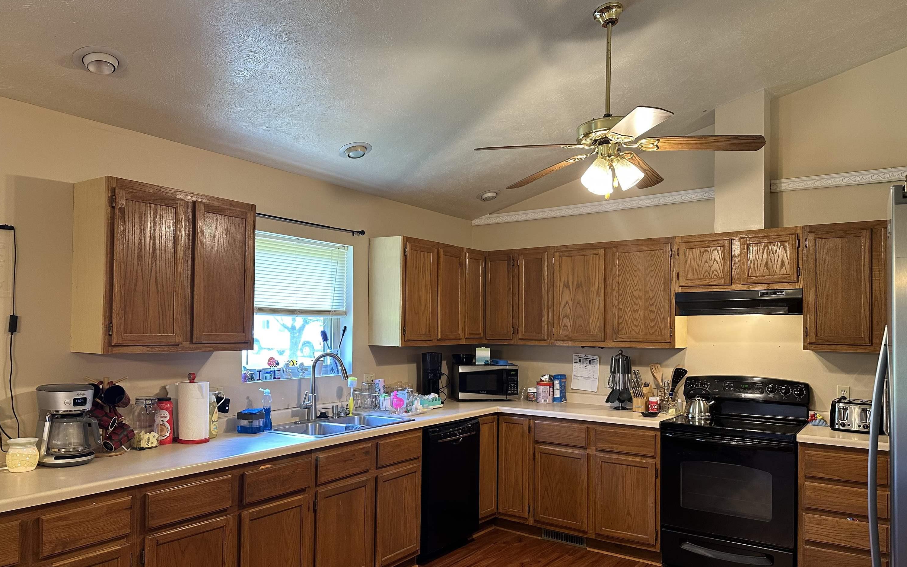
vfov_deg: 47.5
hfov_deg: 70.4
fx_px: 643
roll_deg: -0.5
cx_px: 461
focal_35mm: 26
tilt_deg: +0.4
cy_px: 316
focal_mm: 6.86
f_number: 1.78
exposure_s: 1/60
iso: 200
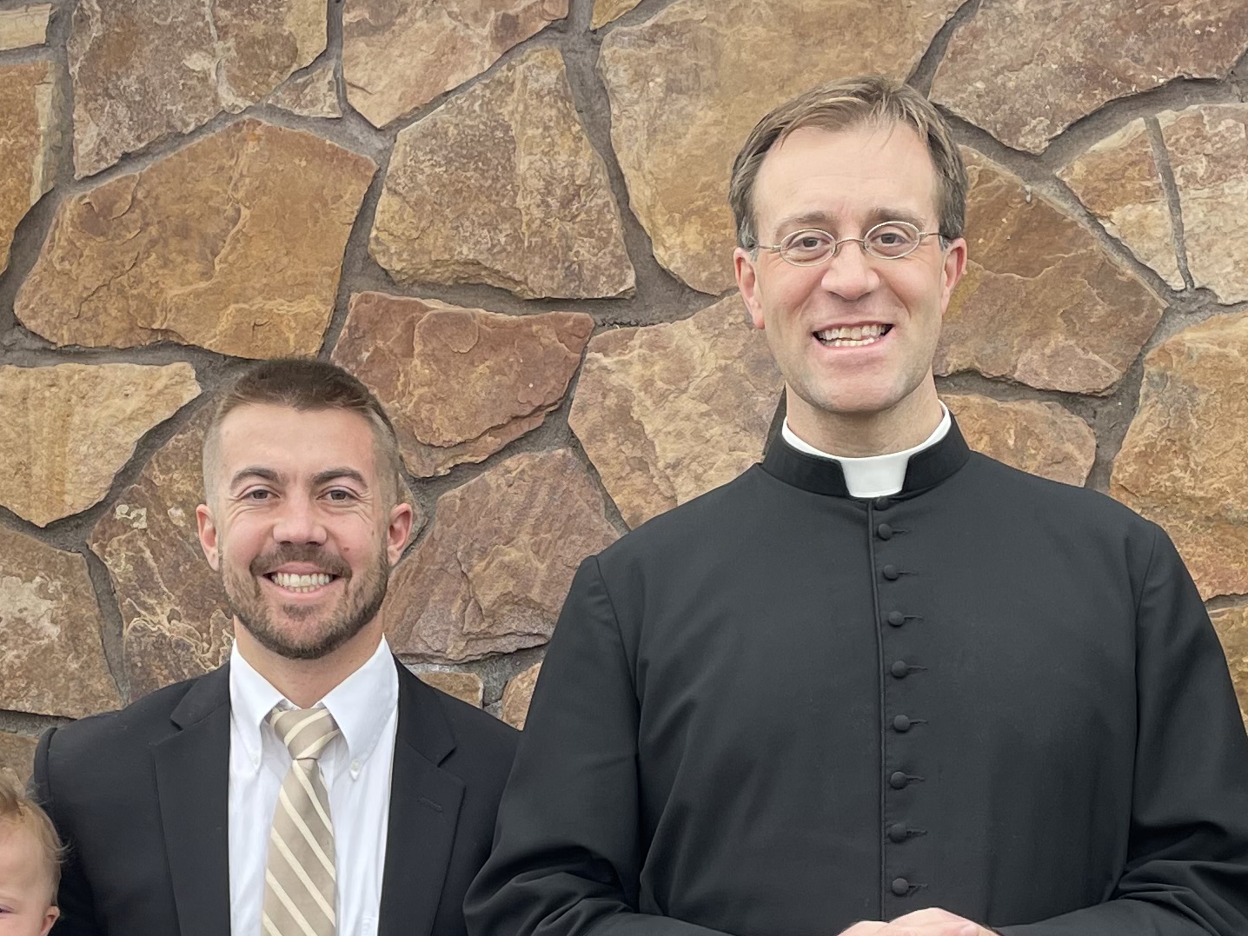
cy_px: 934
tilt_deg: -5.9
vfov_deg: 19.6
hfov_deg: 26.7
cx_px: 548
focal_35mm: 73
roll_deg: +0.4
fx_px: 2632
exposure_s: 1/121
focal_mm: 4.2
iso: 32
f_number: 1.6
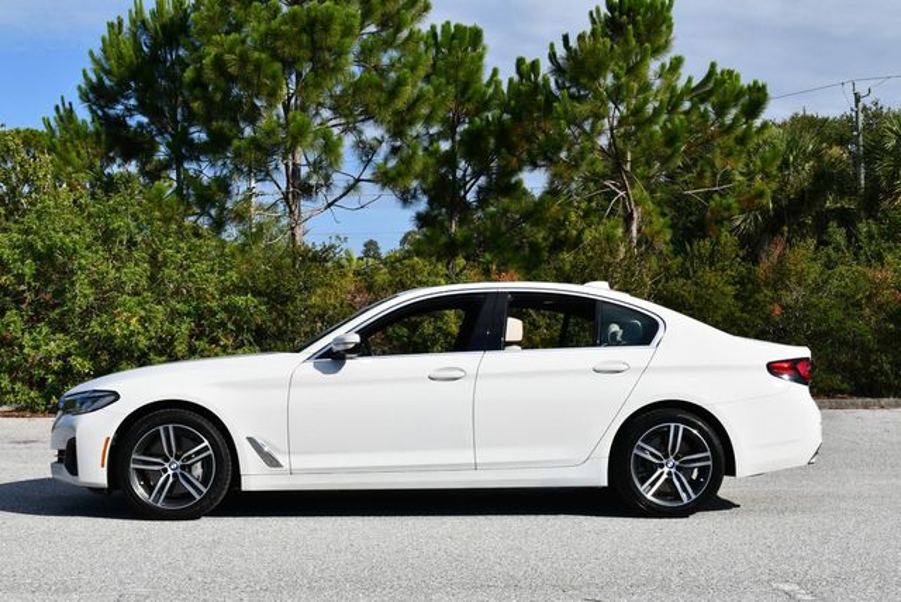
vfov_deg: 26.0
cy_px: 301
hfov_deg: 38.2
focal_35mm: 52
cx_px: 450
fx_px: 1303
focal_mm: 26
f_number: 8
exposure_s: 1/320
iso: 100
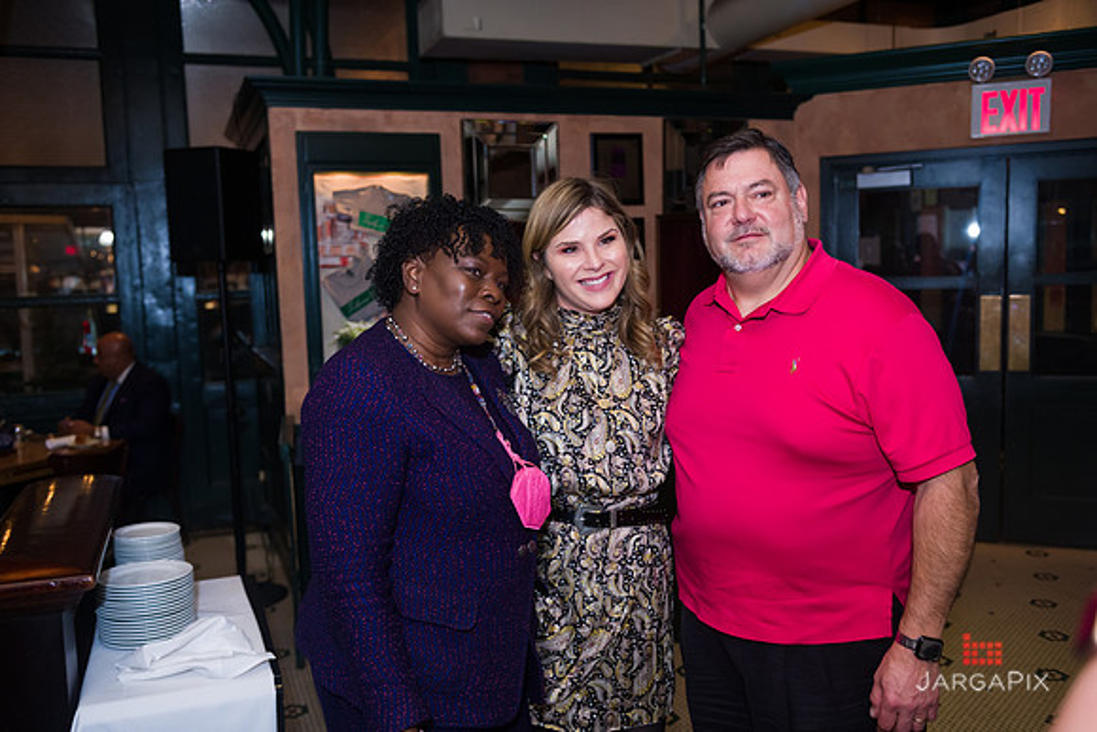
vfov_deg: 41.1
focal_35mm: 32
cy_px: 366
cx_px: 548
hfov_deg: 58.7
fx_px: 975
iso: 1000
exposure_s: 1/125
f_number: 3.2
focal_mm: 32
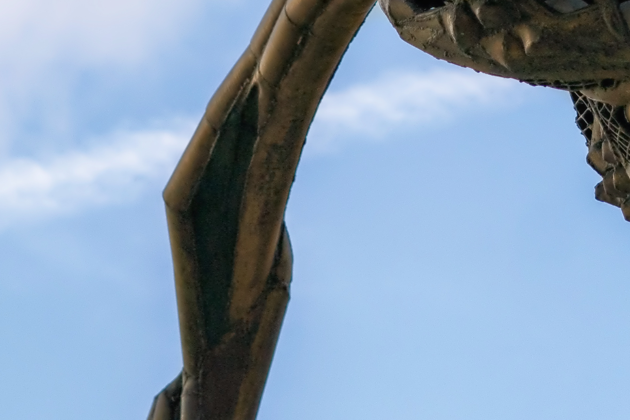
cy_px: -497
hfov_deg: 9.1
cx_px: 679
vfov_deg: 5.9
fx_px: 3920
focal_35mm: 224
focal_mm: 50
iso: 125
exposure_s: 1/1250
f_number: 3.5
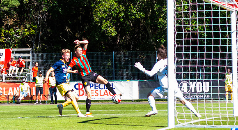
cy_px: 79
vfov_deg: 6.3
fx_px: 1173
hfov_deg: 11.6
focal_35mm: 187
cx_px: 126
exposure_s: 1/2000
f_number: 3.5
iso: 900
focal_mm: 70
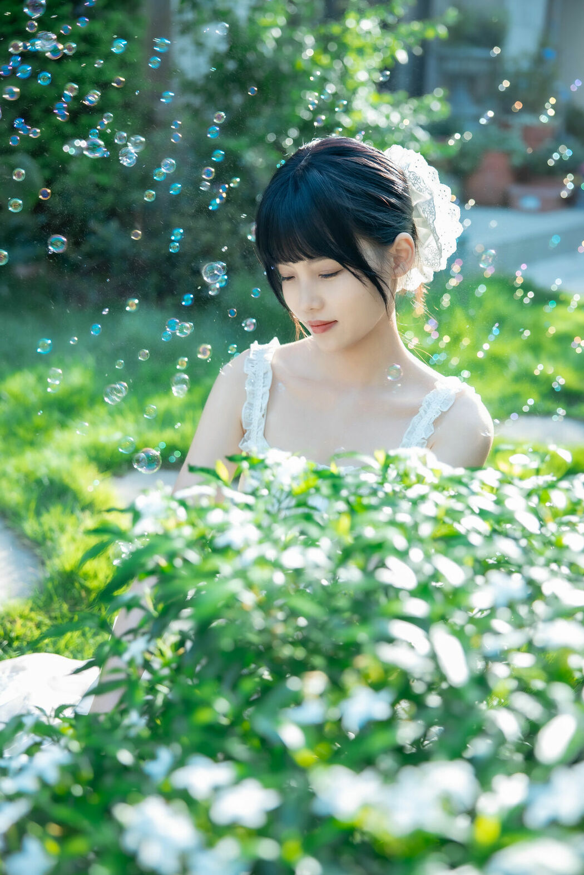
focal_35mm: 48
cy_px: 438
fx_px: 1168
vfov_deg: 41.1
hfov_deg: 28.1
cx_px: 292
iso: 200
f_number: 2.8
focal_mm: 48
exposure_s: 1/200
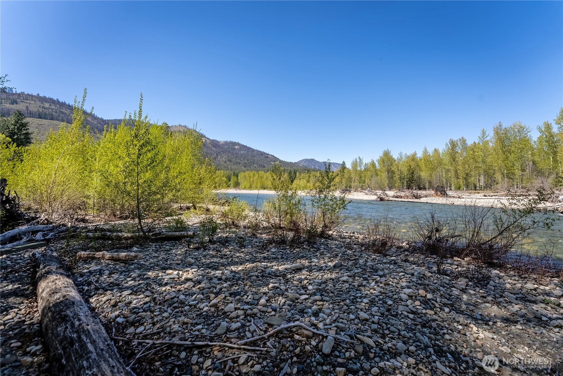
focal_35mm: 14
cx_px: 282
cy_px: 188
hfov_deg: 104.2
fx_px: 219
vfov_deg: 81.3
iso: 100
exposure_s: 1/2500
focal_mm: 14
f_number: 9
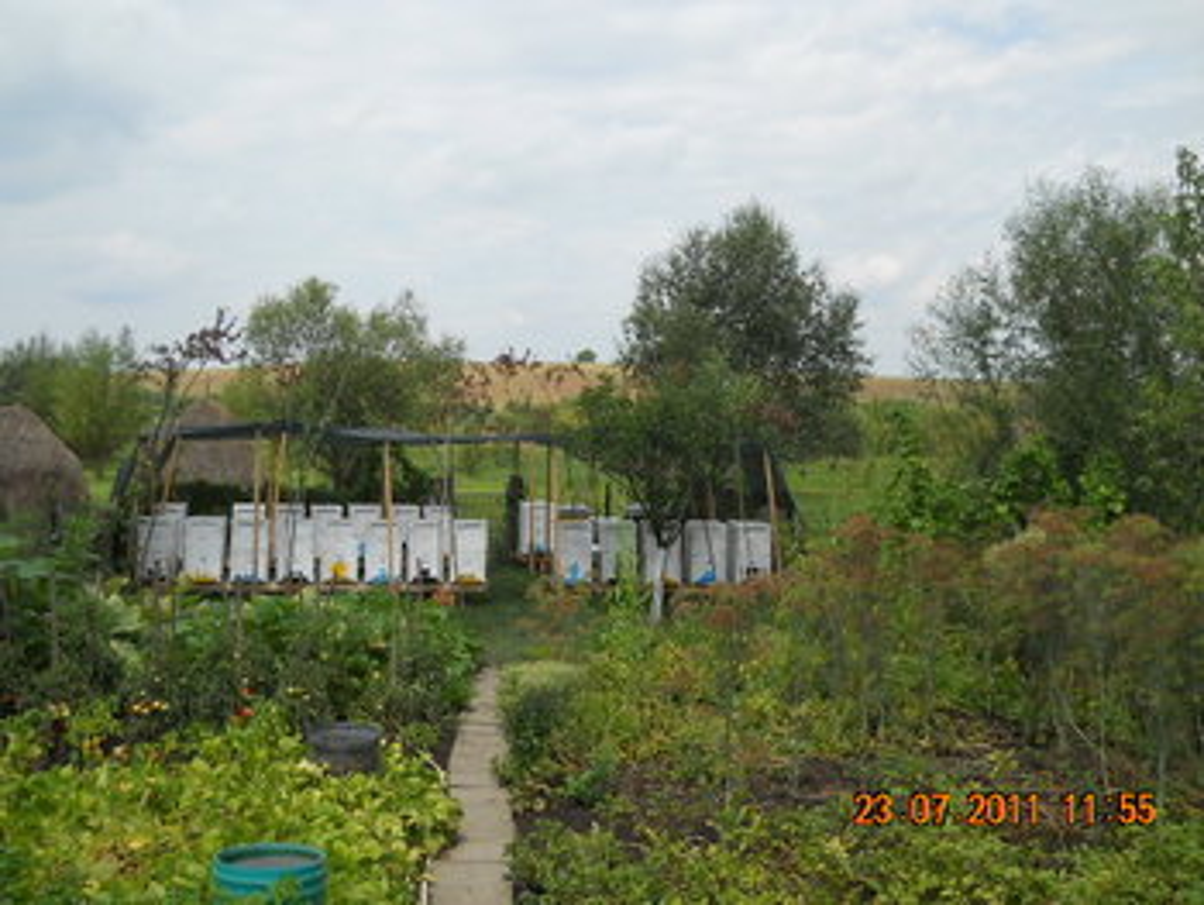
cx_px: 602
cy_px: 452
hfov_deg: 45.7
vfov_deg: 35.2
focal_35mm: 41
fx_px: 1427
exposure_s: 1/400
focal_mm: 6.72
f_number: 5.5
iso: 80
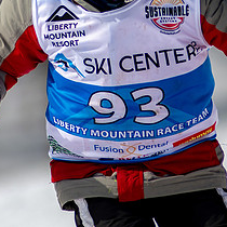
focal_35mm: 1250
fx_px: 9274
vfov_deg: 1.4
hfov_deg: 1.4
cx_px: 99
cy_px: -20
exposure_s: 1/6400
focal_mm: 300
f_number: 2.8
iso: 100
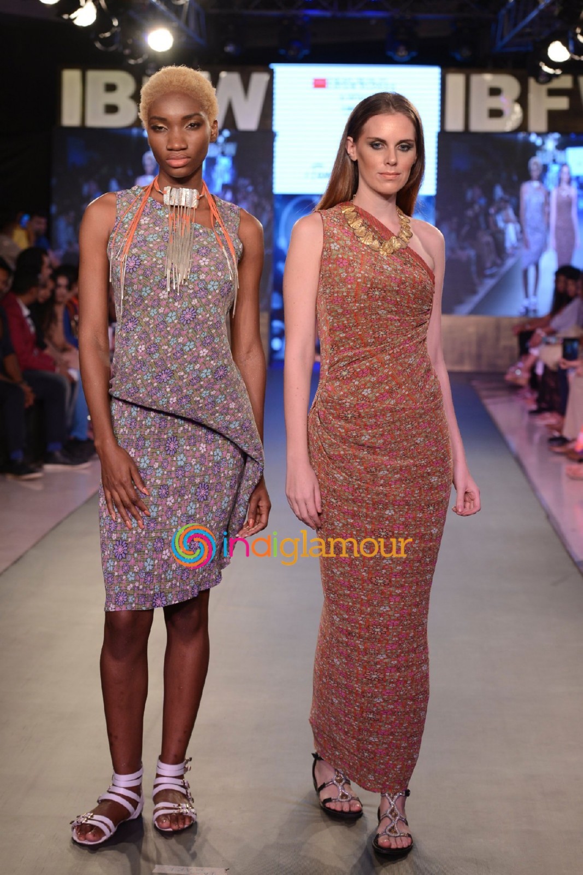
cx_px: 292
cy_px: 438
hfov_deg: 19.5
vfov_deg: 28.8
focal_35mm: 70
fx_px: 1700
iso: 800
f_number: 4.5
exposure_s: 1/250
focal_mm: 70
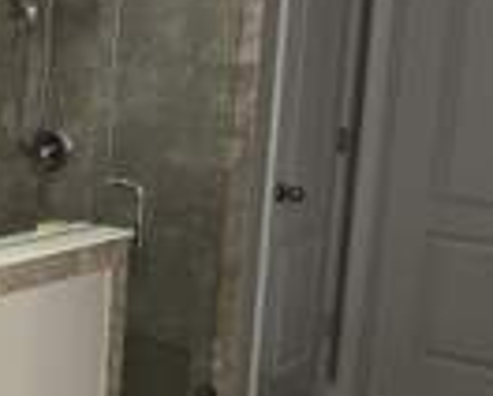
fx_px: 672
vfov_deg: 32.8
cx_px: -261
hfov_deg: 27.0
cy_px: 170
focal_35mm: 46
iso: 125
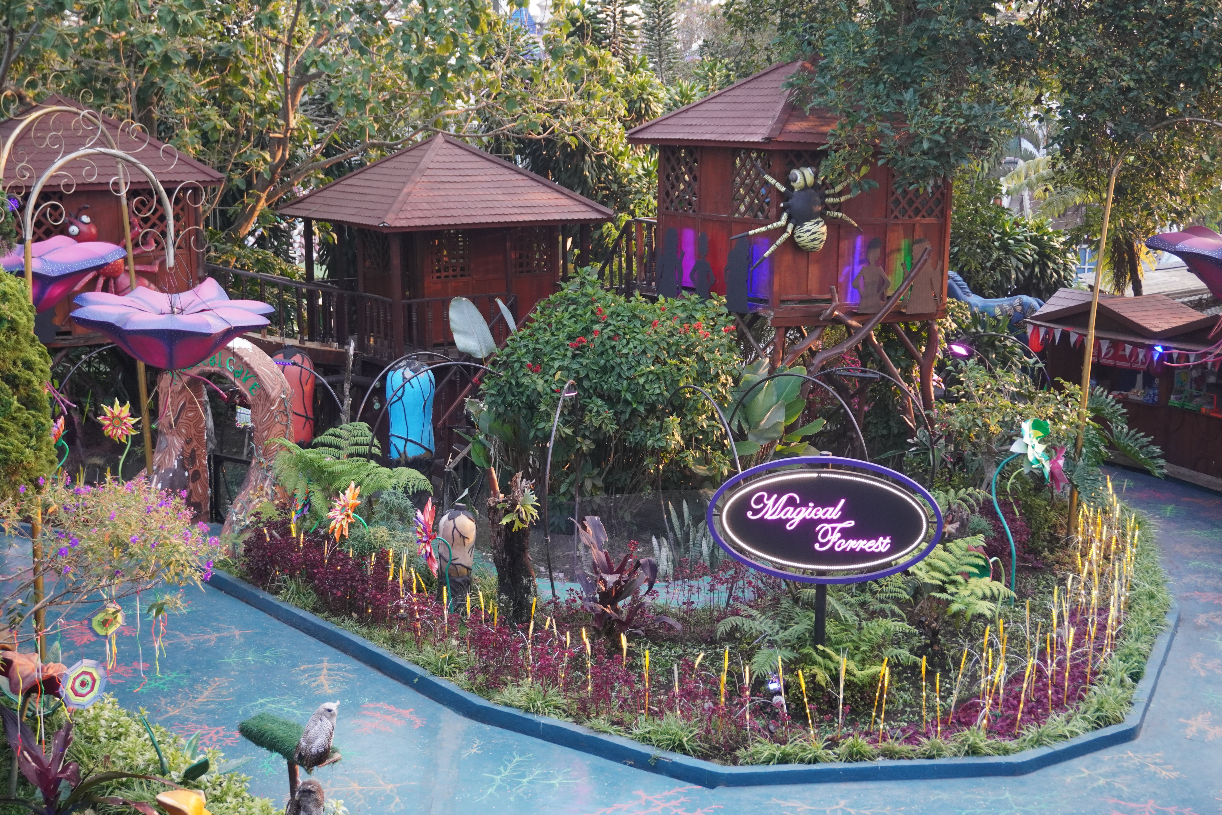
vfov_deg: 28.1
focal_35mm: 48
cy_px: 408
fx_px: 1629
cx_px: 611
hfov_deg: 41.1
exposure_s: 1/160
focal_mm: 32
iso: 1000
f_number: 5
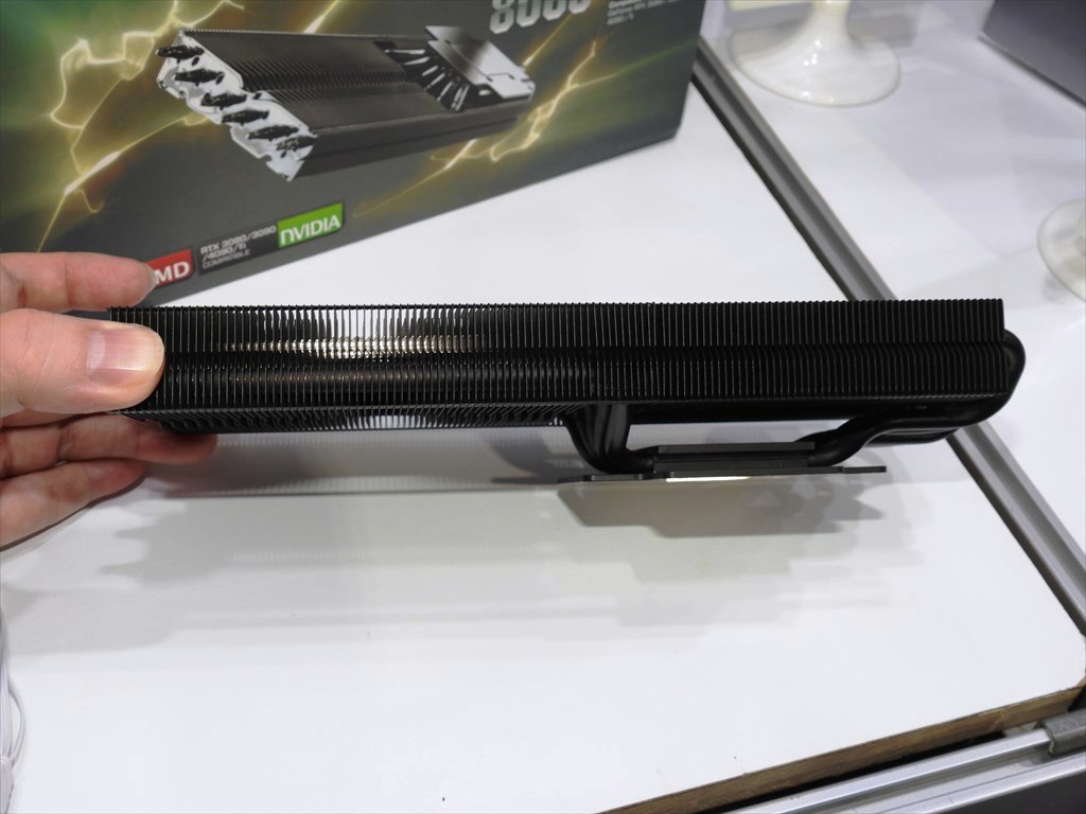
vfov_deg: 36.0
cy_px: 407
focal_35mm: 40
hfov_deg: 46.8
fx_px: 1255
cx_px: 543
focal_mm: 7.1
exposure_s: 1/40
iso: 100
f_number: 3.2
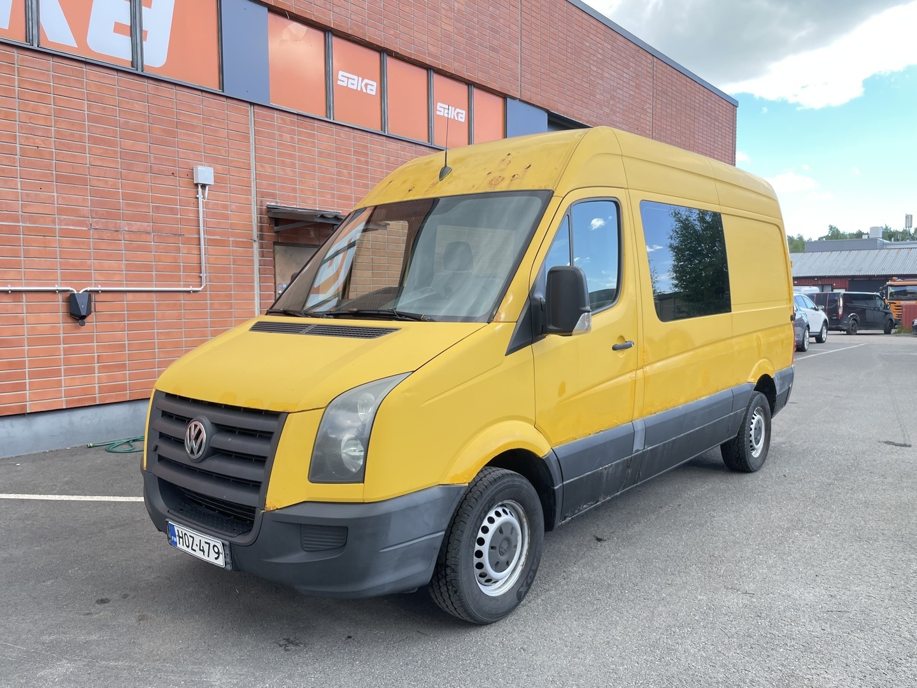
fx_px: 689
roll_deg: +0.3
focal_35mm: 26
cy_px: 344
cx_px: 458
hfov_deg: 67.3
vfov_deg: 53.1
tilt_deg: -3.4
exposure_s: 1/243
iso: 32
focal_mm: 4.2
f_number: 1.6
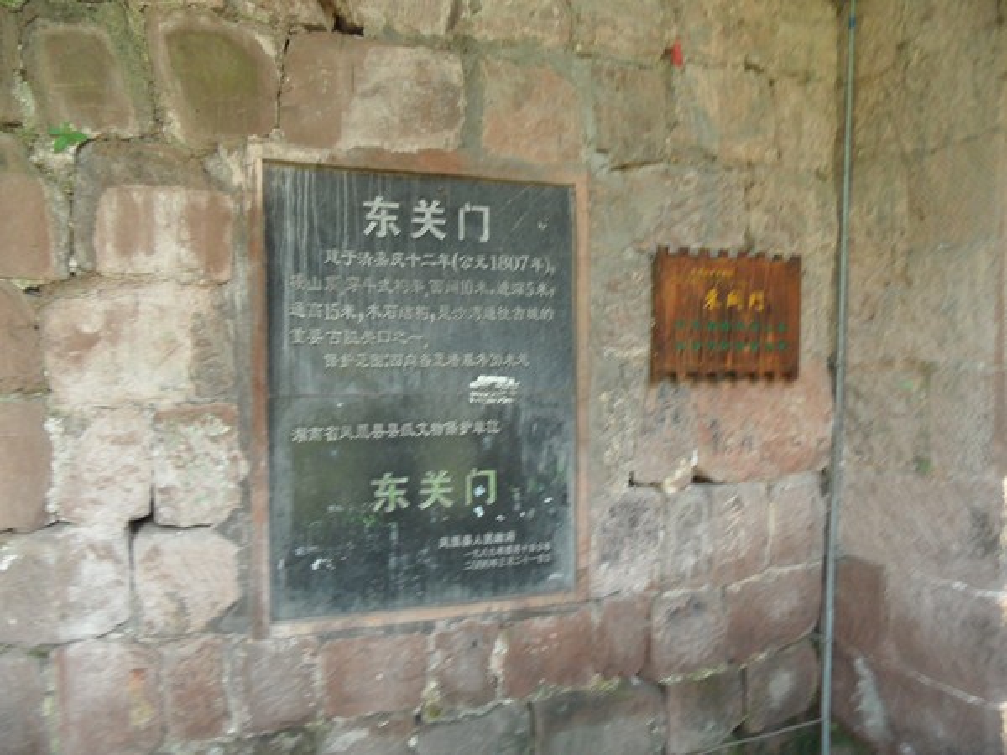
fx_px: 698
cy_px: 378
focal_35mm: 24
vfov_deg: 56.8
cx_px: 504
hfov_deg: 71.6
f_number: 3.2
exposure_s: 1/30
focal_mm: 3.9
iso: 160
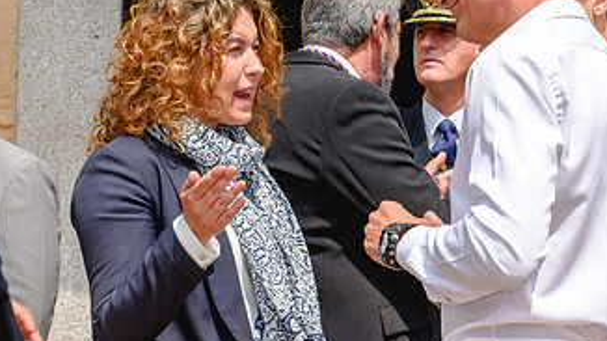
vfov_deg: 8.4
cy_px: 25
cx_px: 324
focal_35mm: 143
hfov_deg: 15.0
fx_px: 2300
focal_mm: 70
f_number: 11
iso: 100
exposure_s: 1/100
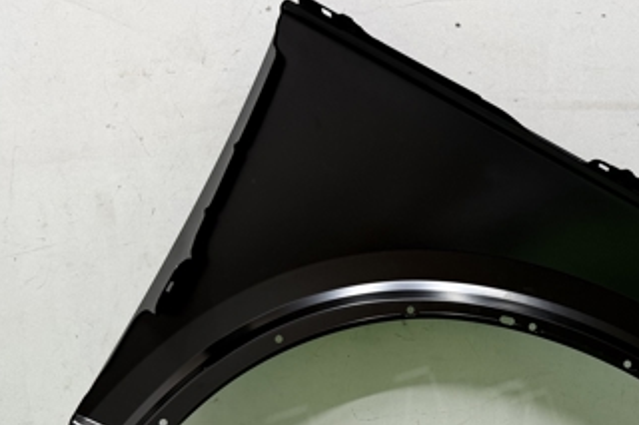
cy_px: 291
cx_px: 489
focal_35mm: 50
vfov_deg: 26.8
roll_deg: +0.0
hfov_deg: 38.5
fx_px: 887
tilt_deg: -12.6
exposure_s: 1/100
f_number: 1.78
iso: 125
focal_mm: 6.76
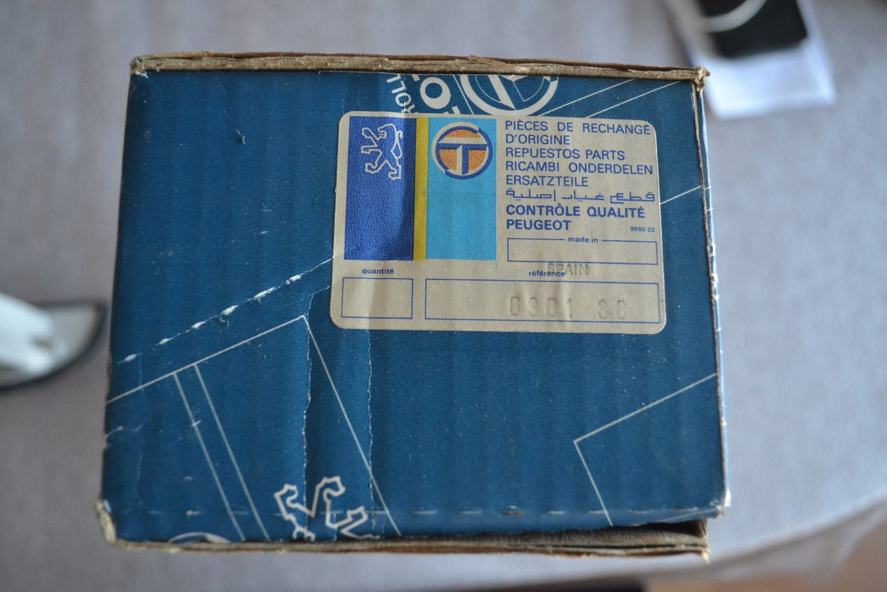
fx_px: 739
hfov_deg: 61.9
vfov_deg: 43.6
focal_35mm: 30
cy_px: 296
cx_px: 444
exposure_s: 1/60
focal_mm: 20
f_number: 3.8
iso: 1600
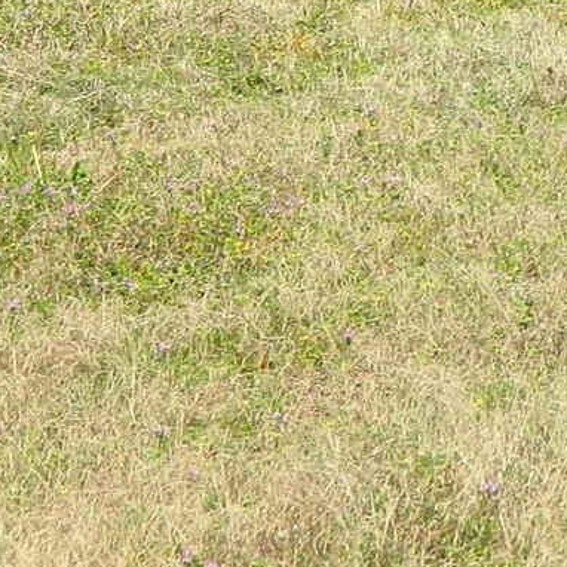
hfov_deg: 6.5
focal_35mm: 270
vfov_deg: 6.3
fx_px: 5004
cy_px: -563
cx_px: 505
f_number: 3.8
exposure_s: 1/800
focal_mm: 10.2
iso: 110
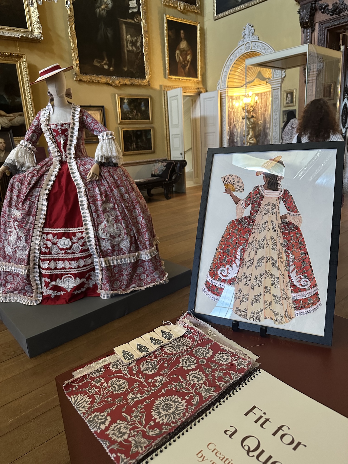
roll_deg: +3.3
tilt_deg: -14.6
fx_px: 322
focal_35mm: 24
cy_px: 232
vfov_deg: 71.6
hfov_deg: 56.8
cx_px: 174
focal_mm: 6.86
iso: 500
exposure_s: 1/50
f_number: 1.78
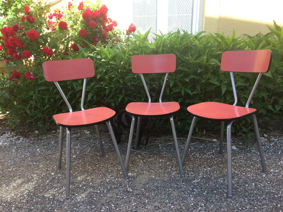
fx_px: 237
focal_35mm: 29
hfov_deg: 61.7
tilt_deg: -13.8
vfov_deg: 48.2
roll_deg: -1.1
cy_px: 106
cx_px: 142
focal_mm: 4.15
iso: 32
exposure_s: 1/456
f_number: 2.2
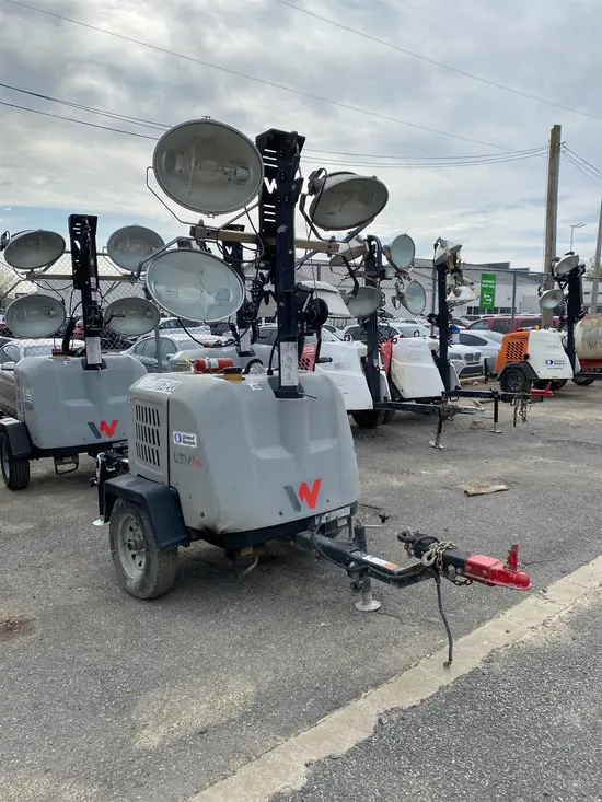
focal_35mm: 26
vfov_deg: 67.3
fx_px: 603
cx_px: 301
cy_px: 401
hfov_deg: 53.1
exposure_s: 1/3401
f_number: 1.8
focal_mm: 4.25
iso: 32
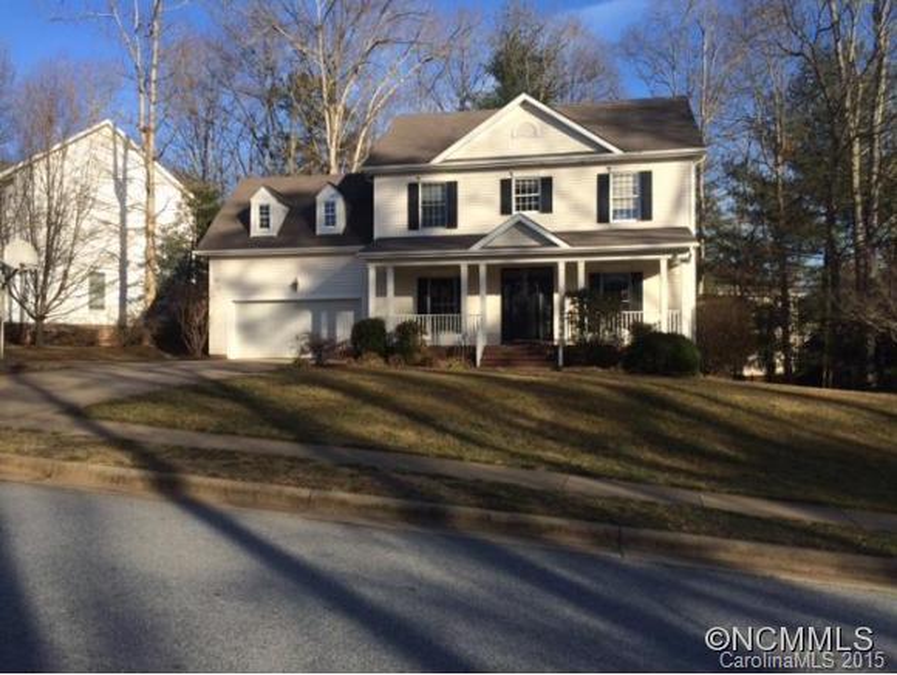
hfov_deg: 61.6
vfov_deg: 48.3
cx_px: 448
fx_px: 752
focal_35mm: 29
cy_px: 338
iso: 32
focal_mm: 4.15
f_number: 2.2
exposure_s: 1/1244
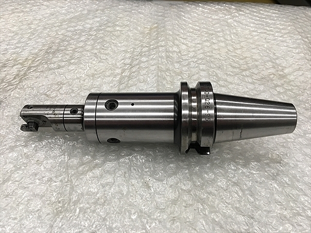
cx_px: 156
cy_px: 116
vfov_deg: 48.2
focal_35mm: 29
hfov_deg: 61.7
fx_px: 261
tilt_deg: -48.2
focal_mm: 4.15
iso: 32
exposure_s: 1/30
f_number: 2.2
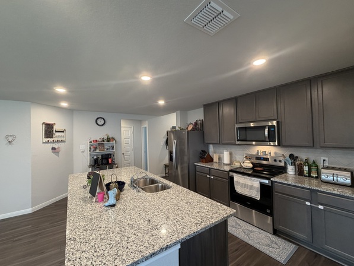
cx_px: 171
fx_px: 153
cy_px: 133
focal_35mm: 15
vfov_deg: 81.8
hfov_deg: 98.1
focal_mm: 2.22
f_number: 2.2
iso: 200
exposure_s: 1/60
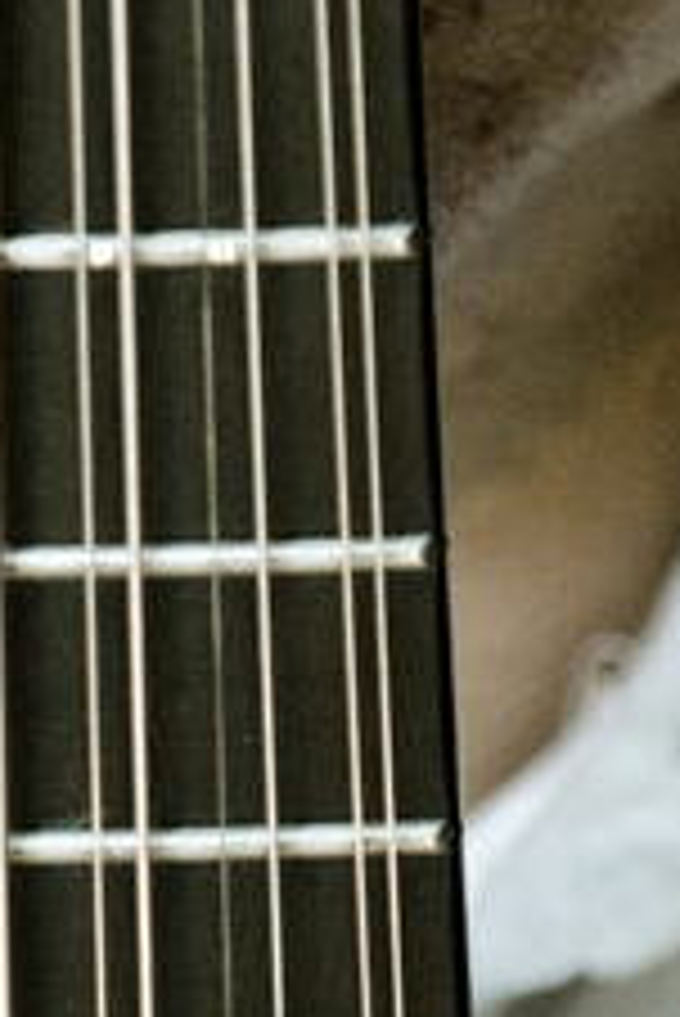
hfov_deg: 3.3
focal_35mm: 414
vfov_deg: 5.0
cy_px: 153
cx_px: 99
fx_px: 11711
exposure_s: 1/60
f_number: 3.2
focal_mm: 62
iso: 800
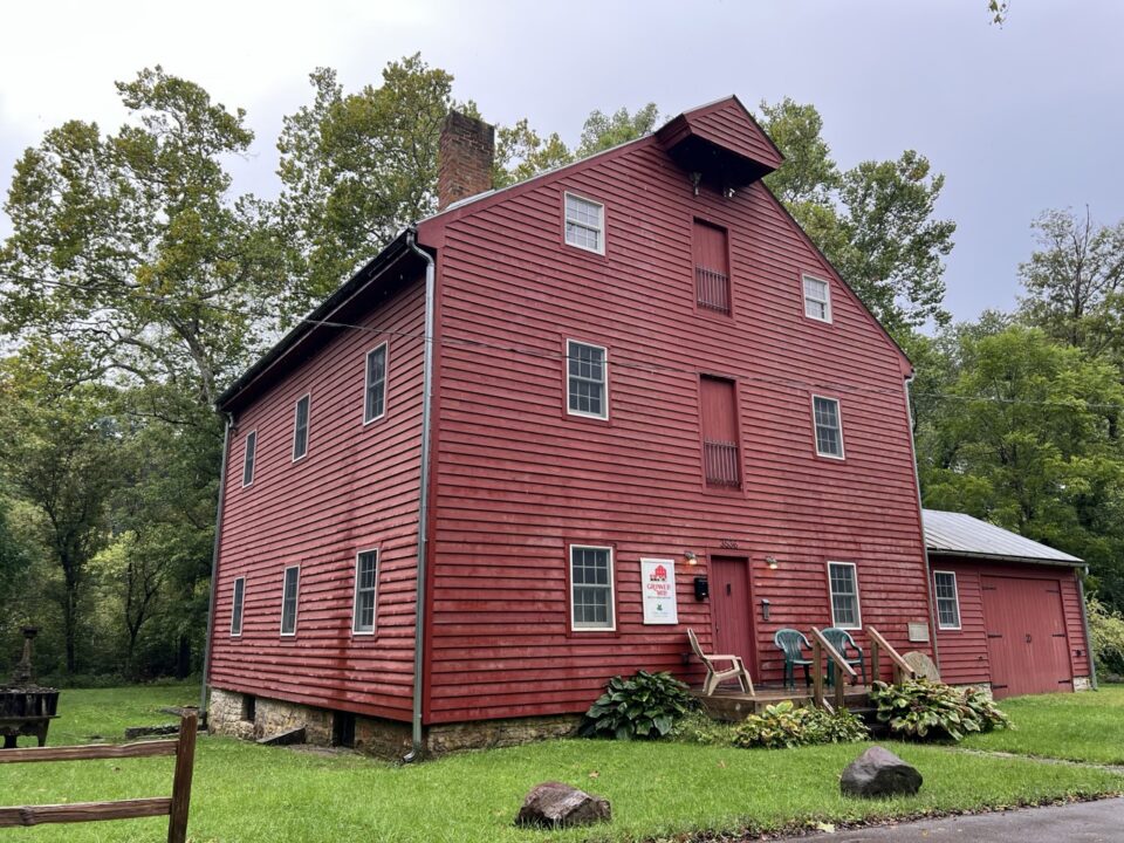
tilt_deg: +13.0
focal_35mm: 26
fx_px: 844
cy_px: 422
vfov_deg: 53.1
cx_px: 562
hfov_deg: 67.3
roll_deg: +0.8
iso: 50
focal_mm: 5.7
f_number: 1.5
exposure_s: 1/607
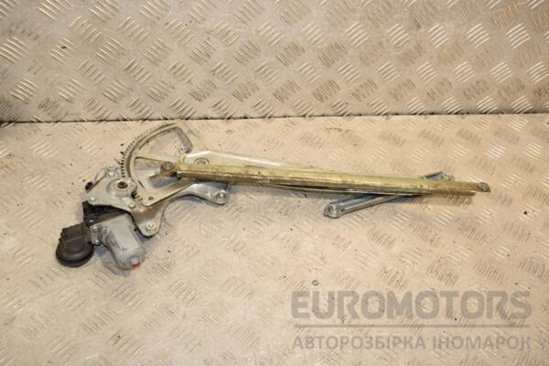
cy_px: 183
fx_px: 572
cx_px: 274
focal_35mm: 38
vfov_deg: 35.5
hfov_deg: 51.3
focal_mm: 25
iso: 800
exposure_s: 1/200
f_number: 7.1
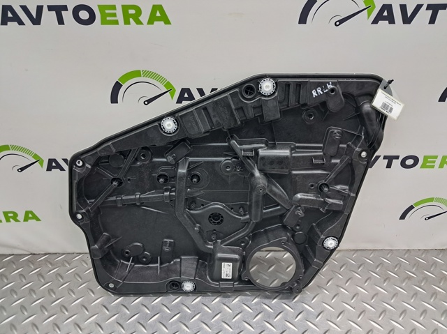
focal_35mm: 27
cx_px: 224
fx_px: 348
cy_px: 167
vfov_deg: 51.3
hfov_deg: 65.4
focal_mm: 4
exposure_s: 1/50
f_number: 1.8
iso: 200
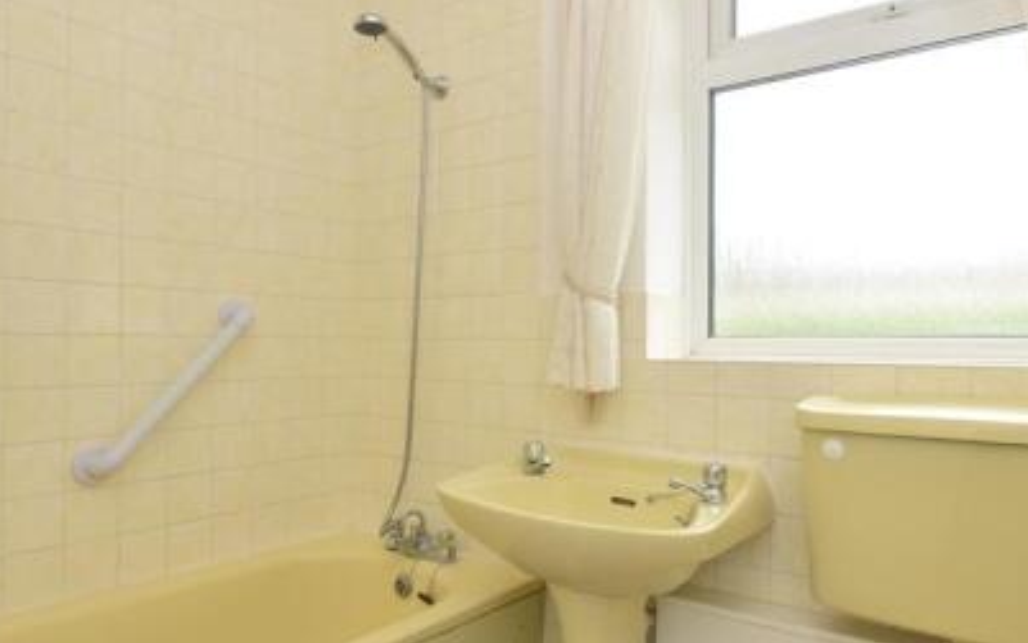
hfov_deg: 72.5
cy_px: 345
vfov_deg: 49.3
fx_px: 701
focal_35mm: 25
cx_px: 526
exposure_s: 1/125
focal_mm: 10
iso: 500
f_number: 9
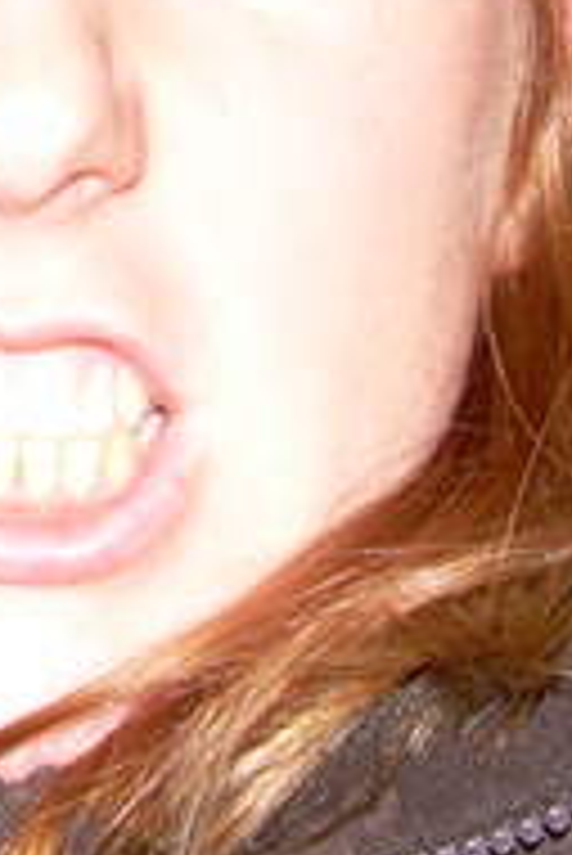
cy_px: 81
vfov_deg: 15.2
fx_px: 3164
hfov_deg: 10.1
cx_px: -176
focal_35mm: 133
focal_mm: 6.3
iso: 50
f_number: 2.8
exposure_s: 1/60
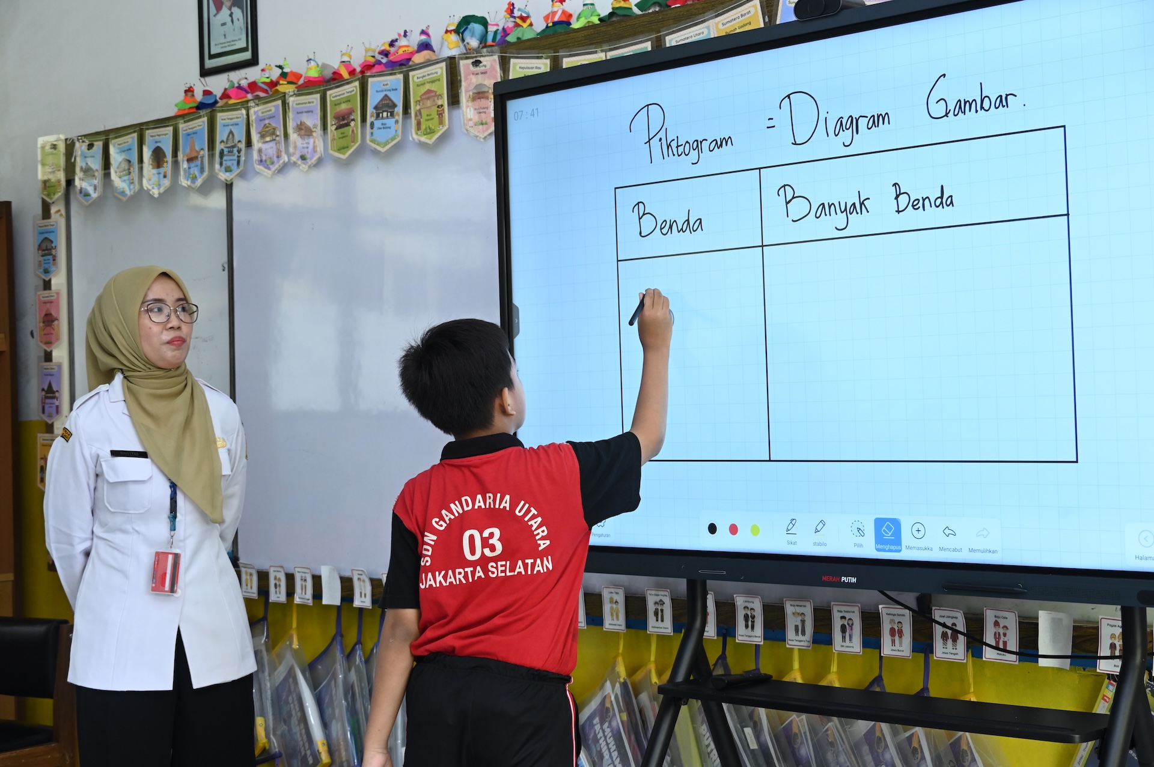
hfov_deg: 39.6
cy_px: 384
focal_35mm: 50
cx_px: 577
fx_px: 1601
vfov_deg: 27.0
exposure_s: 1/100
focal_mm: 50
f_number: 7.1
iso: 2000
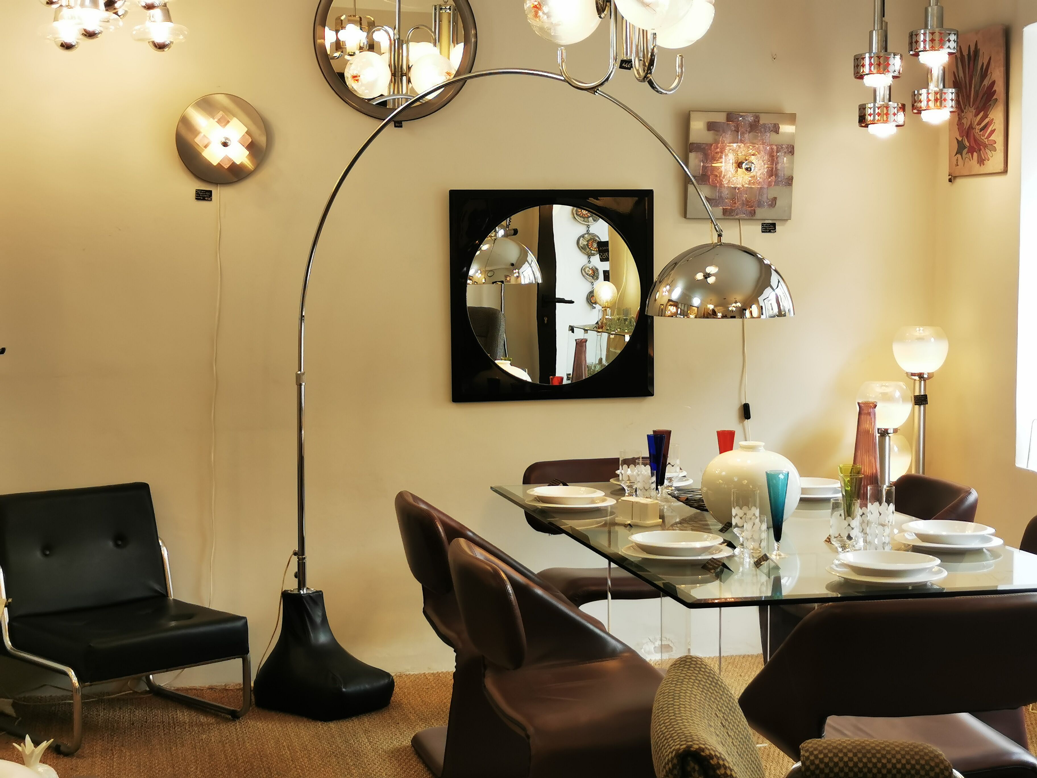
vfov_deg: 25.7
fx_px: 1708
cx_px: 518
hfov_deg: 33.8
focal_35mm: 57
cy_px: 389
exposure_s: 1/100
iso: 50
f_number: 1.8
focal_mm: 5.58
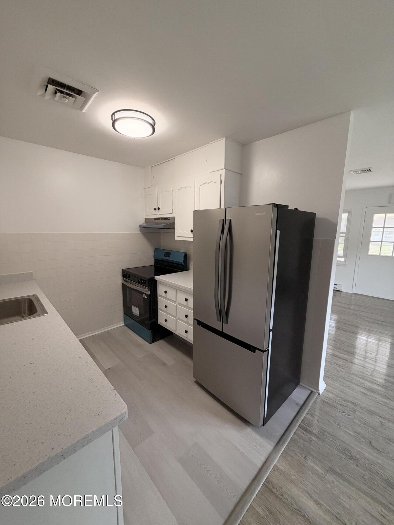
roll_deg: -1.2
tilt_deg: -8.4
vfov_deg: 102.1
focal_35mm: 14
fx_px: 212
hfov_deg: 85.7
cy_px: 262
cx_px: 197
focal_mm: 2.22
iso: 250
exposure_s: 1/120
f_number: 2.2
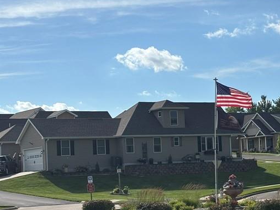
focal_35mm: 105
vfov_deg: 14.1
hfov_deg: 18.6
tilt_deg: +4.4
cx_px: 220
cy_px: 119
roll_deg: +2.7
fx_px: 849
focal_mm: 5.96
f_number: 1.6
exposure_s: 1/6711
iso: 40
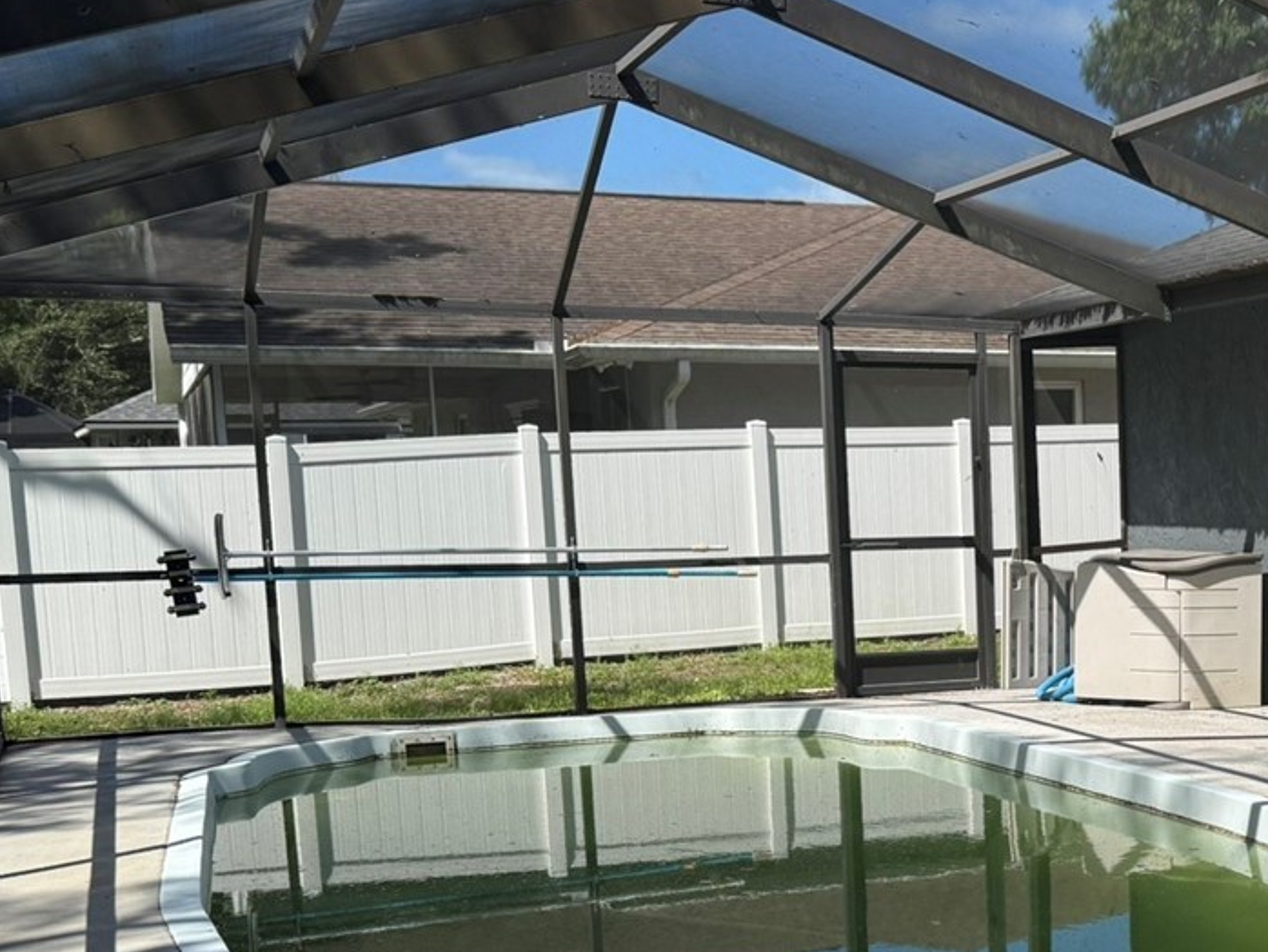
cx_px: 1188
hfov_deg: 32.8
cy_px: 778
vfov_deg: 26.0
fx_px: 2015
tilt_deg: -7.5
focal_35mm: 55
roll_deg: +1.3
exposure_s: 1/3425
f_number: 1.78
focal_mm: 6.76
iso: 80
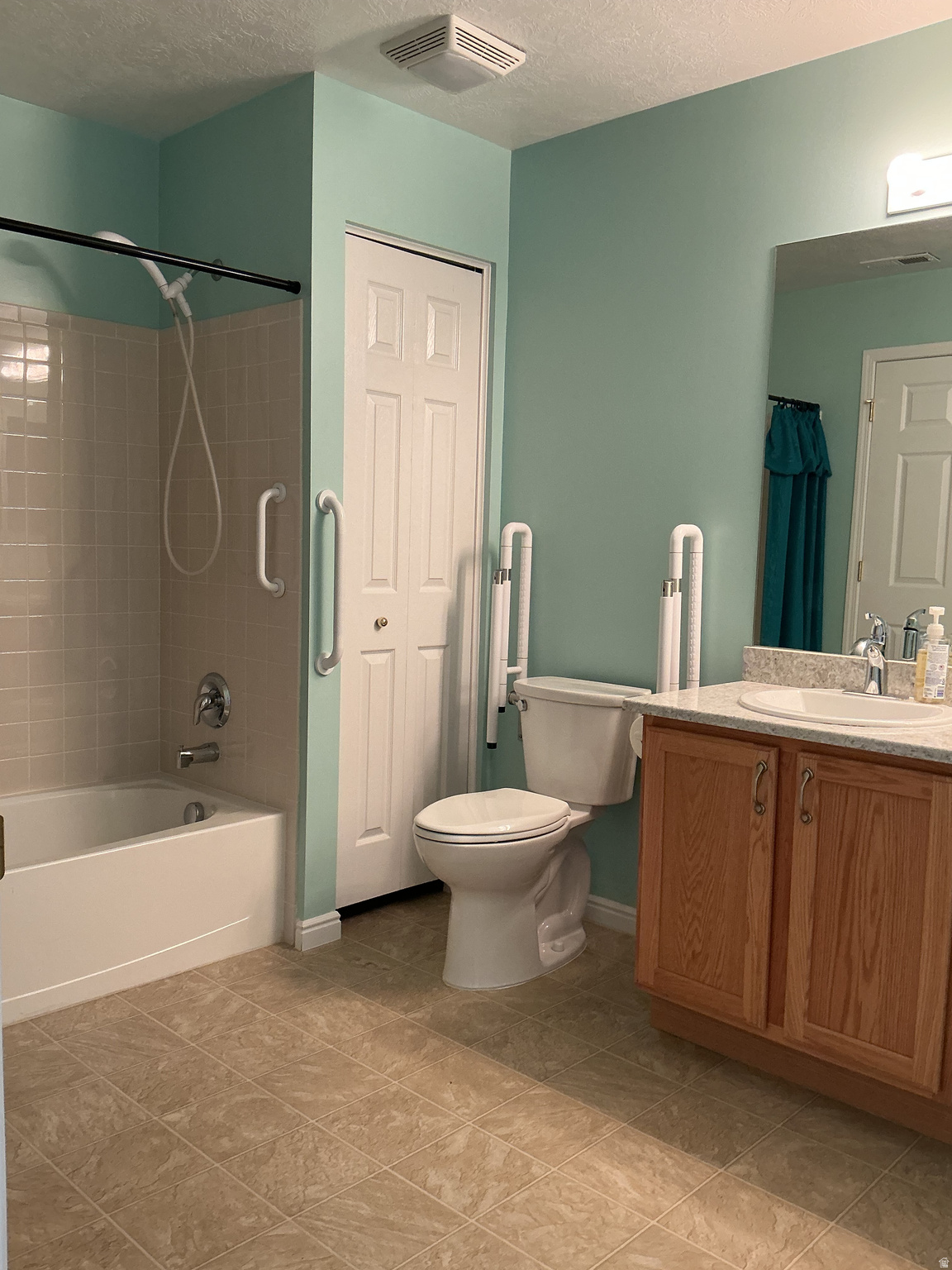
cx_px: 476
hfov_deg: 48.2
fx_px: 1063
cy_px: 635
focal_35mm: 29
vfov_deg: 61.7
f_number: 1.8
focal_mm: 3
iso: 100
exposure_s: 1/60
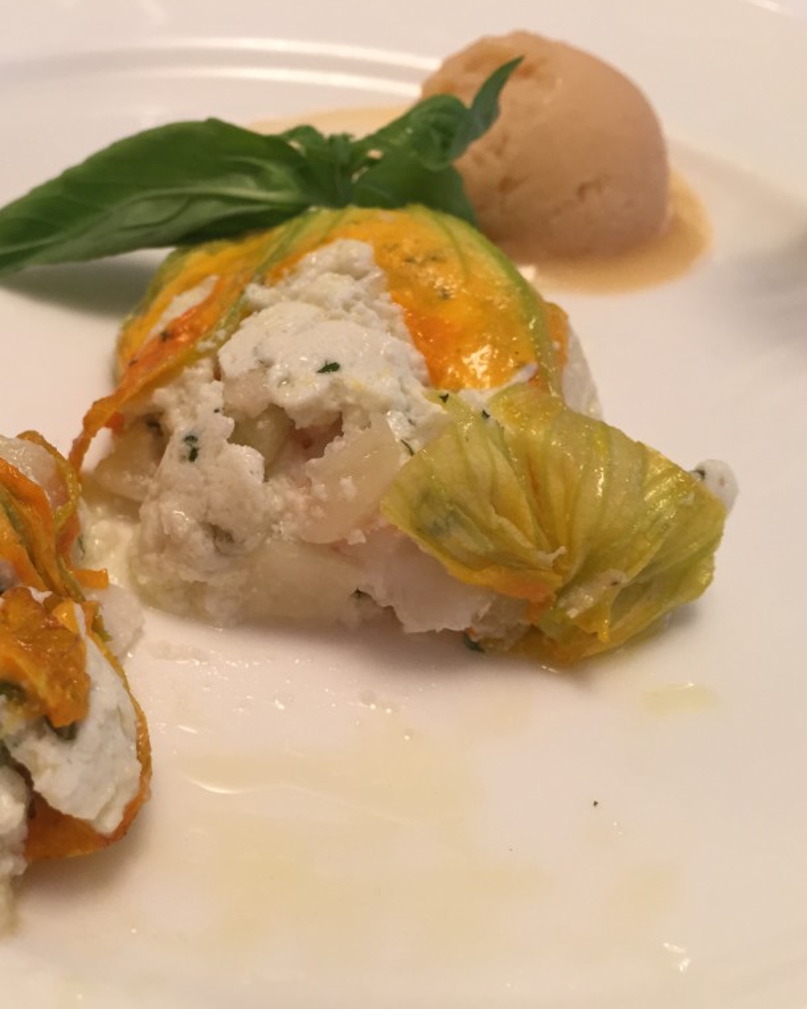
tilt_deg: -42.4
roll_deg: -6.6
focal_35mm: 38
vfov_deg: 47.9
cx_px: 191
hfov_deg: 38.0
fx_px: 1135
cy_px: 503
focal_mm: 4.15
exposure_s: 1/33
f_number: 2.2
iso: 125
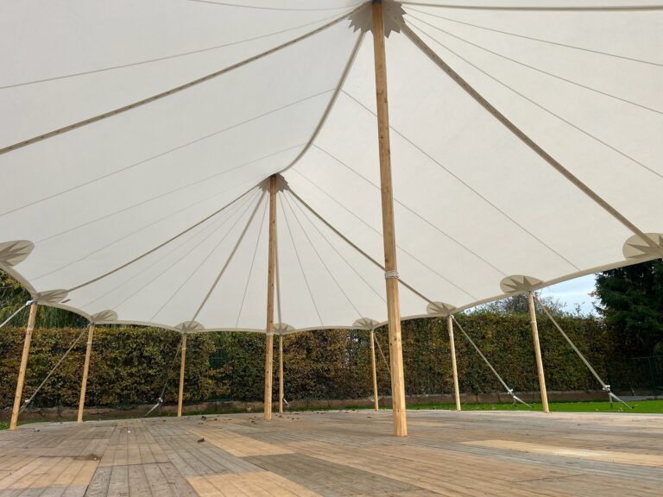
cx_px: 332
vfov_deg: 53.1
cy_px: 248
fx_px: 498
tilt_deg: +15.3
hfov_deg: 67.3
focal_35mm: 26
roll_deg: +2.0
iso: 50
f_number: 1.6
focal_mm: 5.1
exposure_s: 1/696
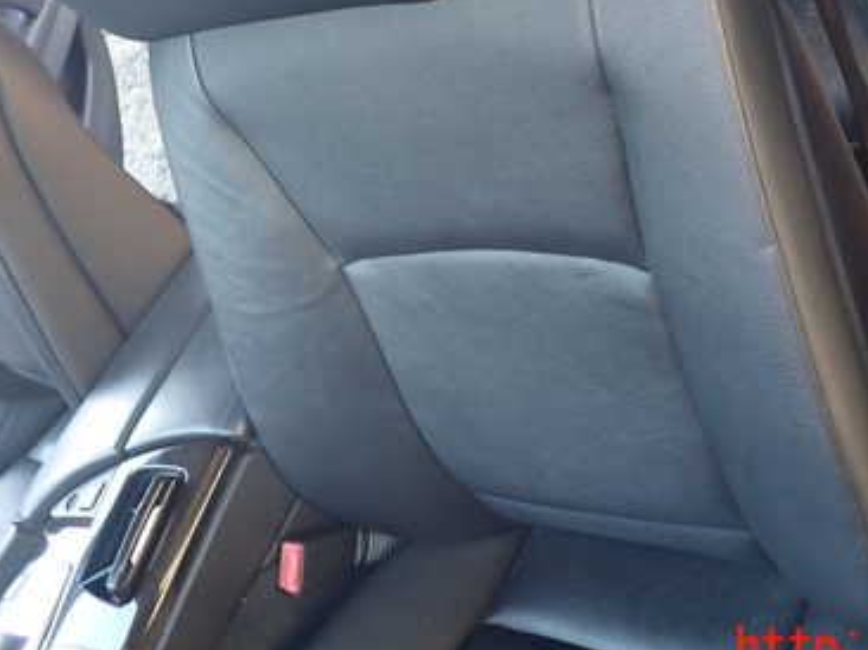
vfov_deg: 34.2
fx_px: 1027
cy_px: 145
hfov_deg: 45.3
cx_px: 560
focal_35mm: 41
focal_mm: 4.5
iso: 160
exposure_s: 1/60
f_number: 2
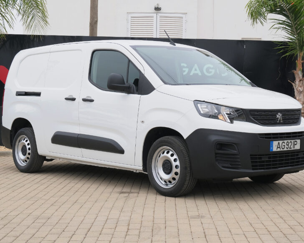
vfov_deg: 23.2
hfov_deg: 28.7
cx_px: 154
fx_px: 594
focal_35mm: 66
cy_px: 122
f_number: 9
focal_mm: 33.3
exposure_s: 1/400
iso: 320
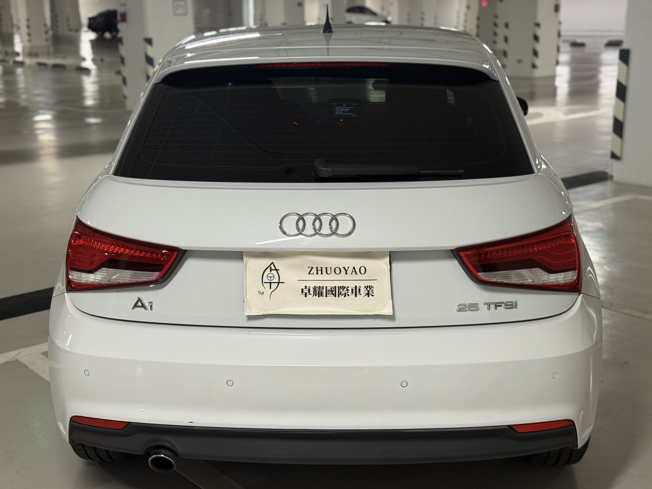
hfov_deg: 39.7
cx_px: 326
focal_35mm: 48
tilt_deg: -14.4
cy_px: 244
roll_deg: +0.4
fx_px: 904
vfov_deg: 30.3
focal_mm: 6.76
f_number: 1.78
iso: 200
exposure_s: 1/60
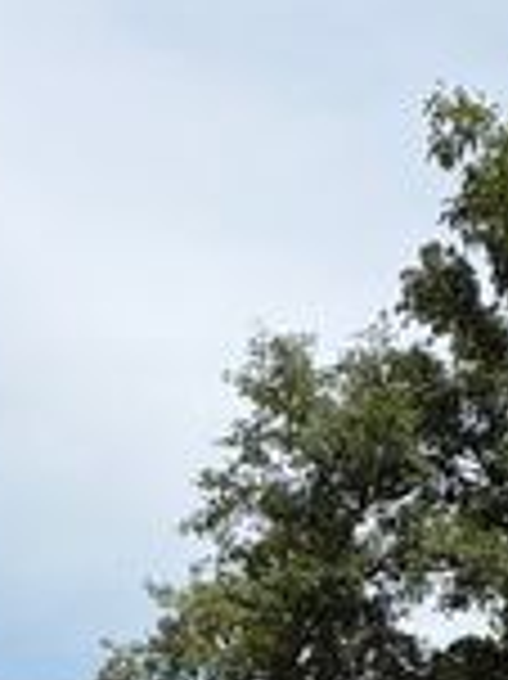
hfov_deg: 23.6
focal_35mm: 62
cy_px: 975
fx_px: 1215
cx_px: 265
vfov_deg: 25.1
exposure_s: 1/1880
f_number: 2.2
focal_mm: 2.22
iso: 40
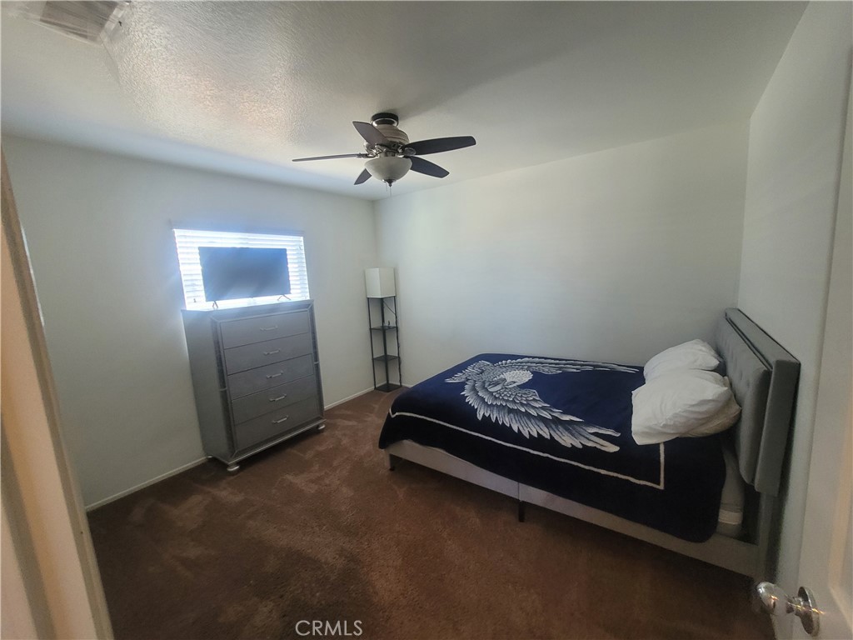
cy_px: 320
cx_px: 426
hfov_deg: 106.2
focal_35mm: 13
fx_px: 320
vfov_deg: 89.9
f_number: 2.2
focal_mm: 2.2
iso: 400
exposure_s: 1/60
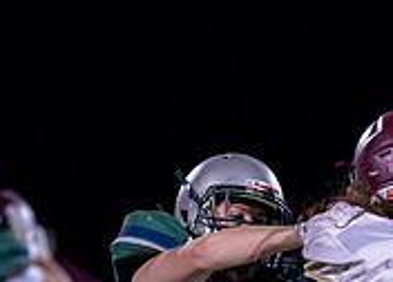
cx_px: 254
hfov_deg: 3.0
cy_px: 408
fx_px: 7540
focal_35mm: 675
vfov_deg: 2.1
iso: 1600
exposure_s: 1/1250
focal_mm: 135
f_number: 1.8
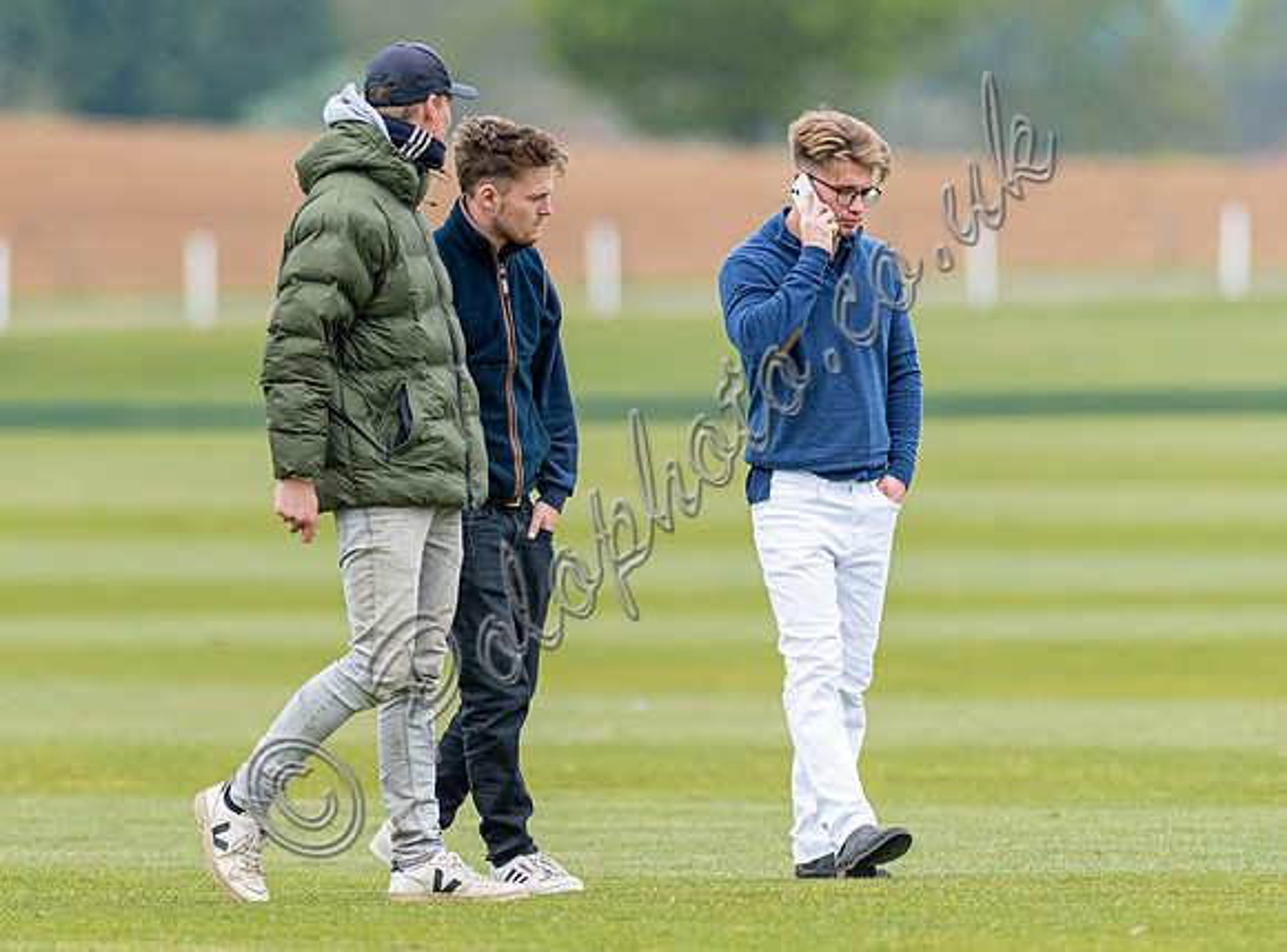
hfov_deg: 3.2
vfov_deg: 2.3
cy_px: 391
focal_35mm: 632
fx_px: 23373
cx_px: 557
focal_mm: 300
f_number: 2.8
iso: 320
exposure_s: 1/2000
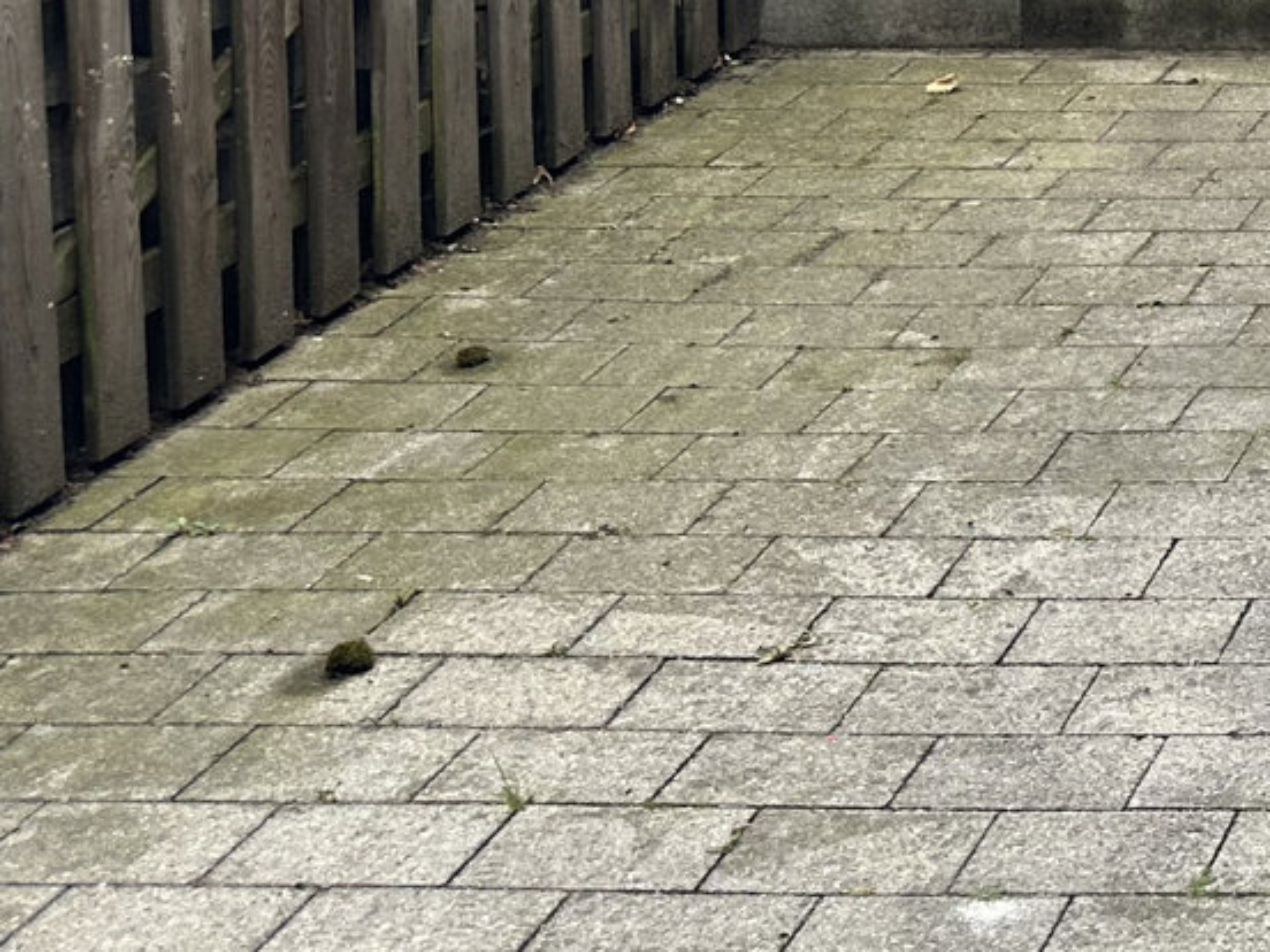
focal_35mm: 87
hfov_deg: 18.9
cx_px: 2061
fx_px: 3192
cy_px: -432
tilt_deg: -6.8
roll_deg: +0.5
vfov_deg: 15.7
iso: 80
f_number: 1.78
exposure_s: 1/309
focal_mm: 6.86
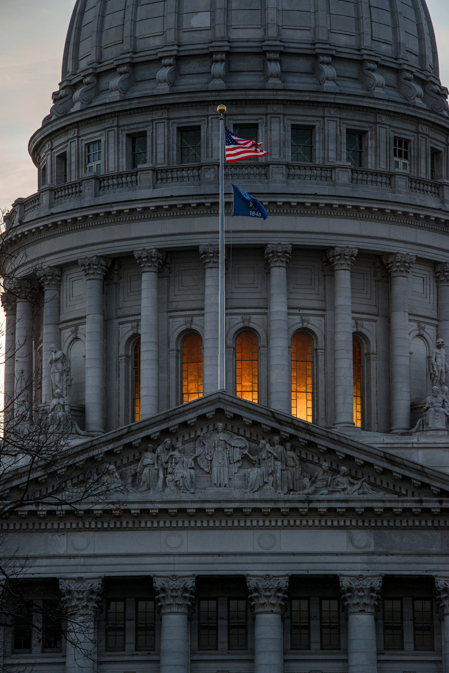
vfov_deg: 11.4
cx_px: 224
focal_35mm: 180
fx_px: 3365
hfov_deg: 7.6
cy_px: 336
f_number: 11
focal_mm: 180
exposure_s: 1/100
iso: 1000
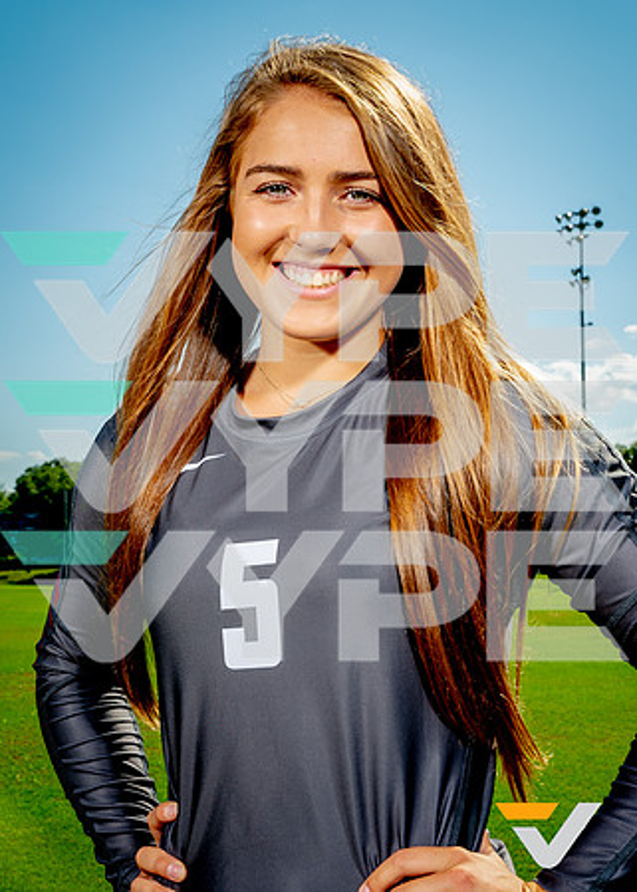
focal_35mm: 60
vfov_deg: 32.7
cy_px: 446
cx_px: 288
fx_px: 1524
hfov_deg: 23.6
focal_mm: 41
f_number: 11
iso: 100
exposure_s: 1/125
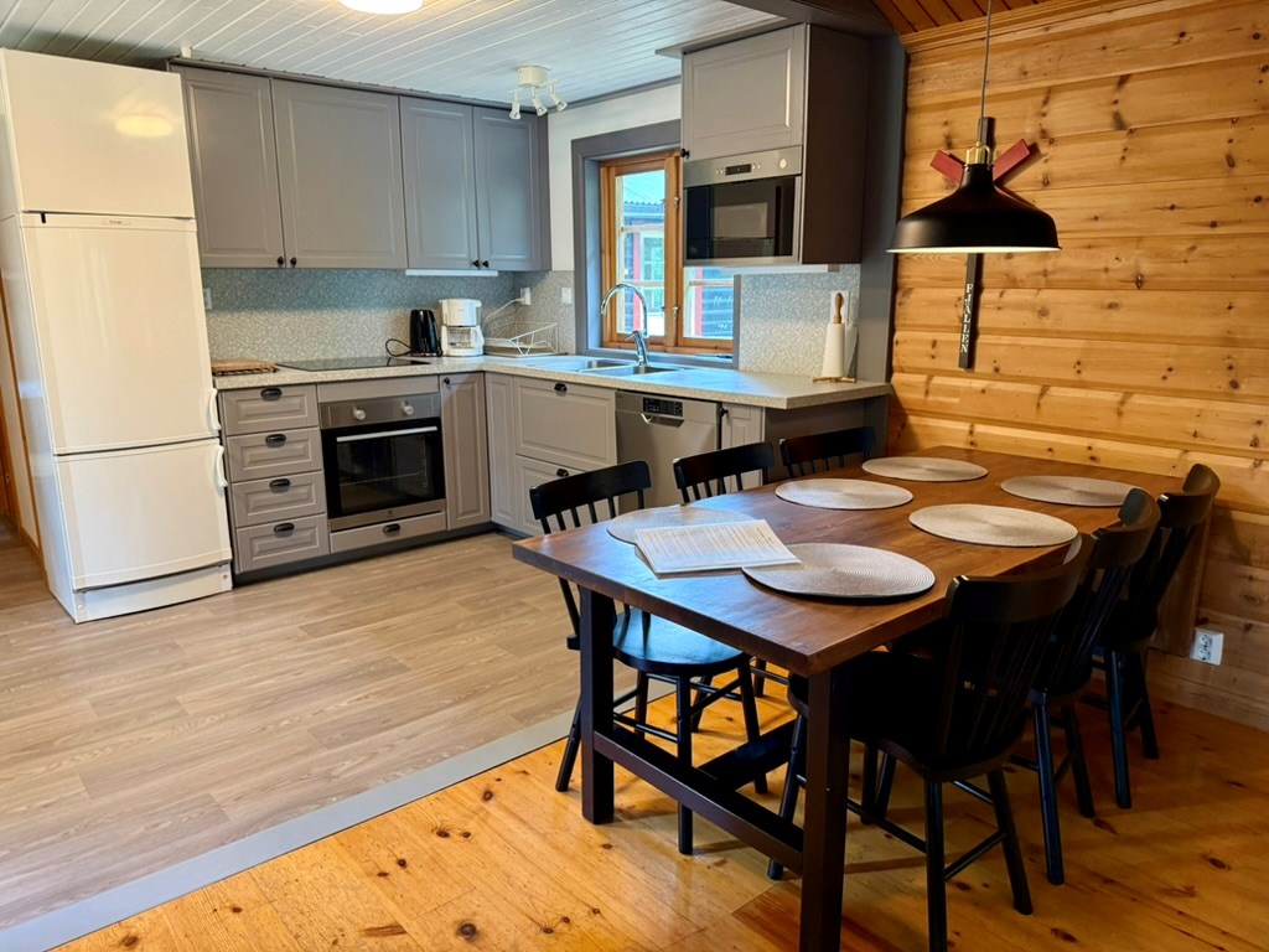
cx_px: 634
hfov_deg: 71.6
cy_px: 476
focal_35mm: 24
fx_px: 880
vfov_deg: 56.8
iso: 320
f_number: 1.78
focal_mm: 6.76
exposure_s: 1/50
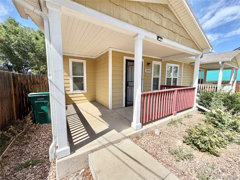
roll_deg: +0.1
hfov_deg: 102.1
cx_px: 120
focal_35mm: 14
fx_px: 97
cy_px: 90
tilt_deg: -6.5
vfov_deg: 85.7
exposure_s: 1/779
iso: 20
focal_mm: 2.22
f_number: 2.2
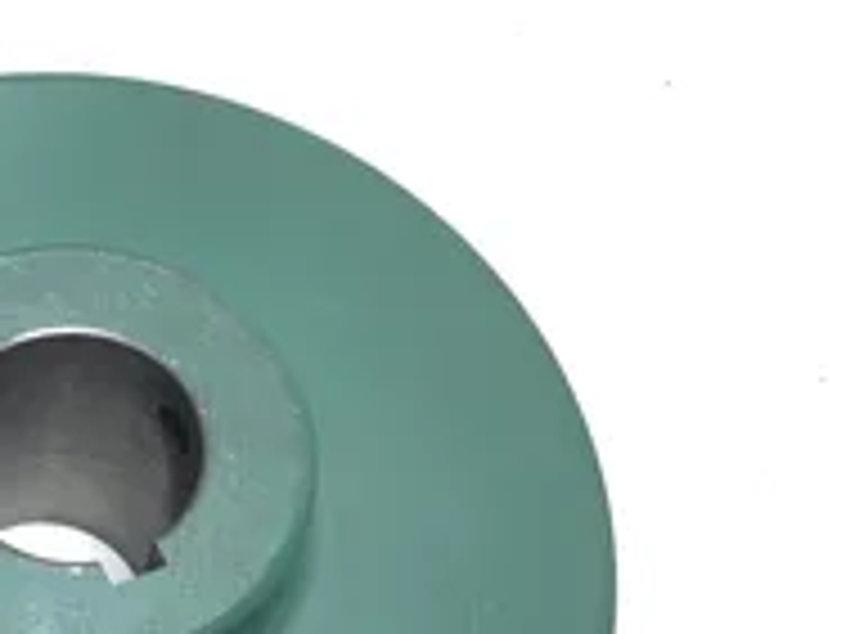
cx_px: -36
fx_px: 1613
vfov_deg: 21.4
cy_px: 643
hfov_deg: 27.4
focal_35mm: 66
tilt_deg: -68.8
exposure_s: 1/60
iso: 25
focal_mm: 3.3
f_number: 2.4
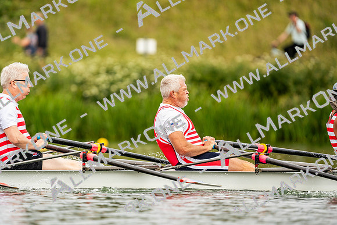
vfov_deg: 2.3
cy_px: 112
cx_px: 168
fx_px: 5618
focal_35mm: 600
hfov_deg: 3.4
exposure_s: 1/2000
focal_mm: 600
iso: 500
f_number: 6.3
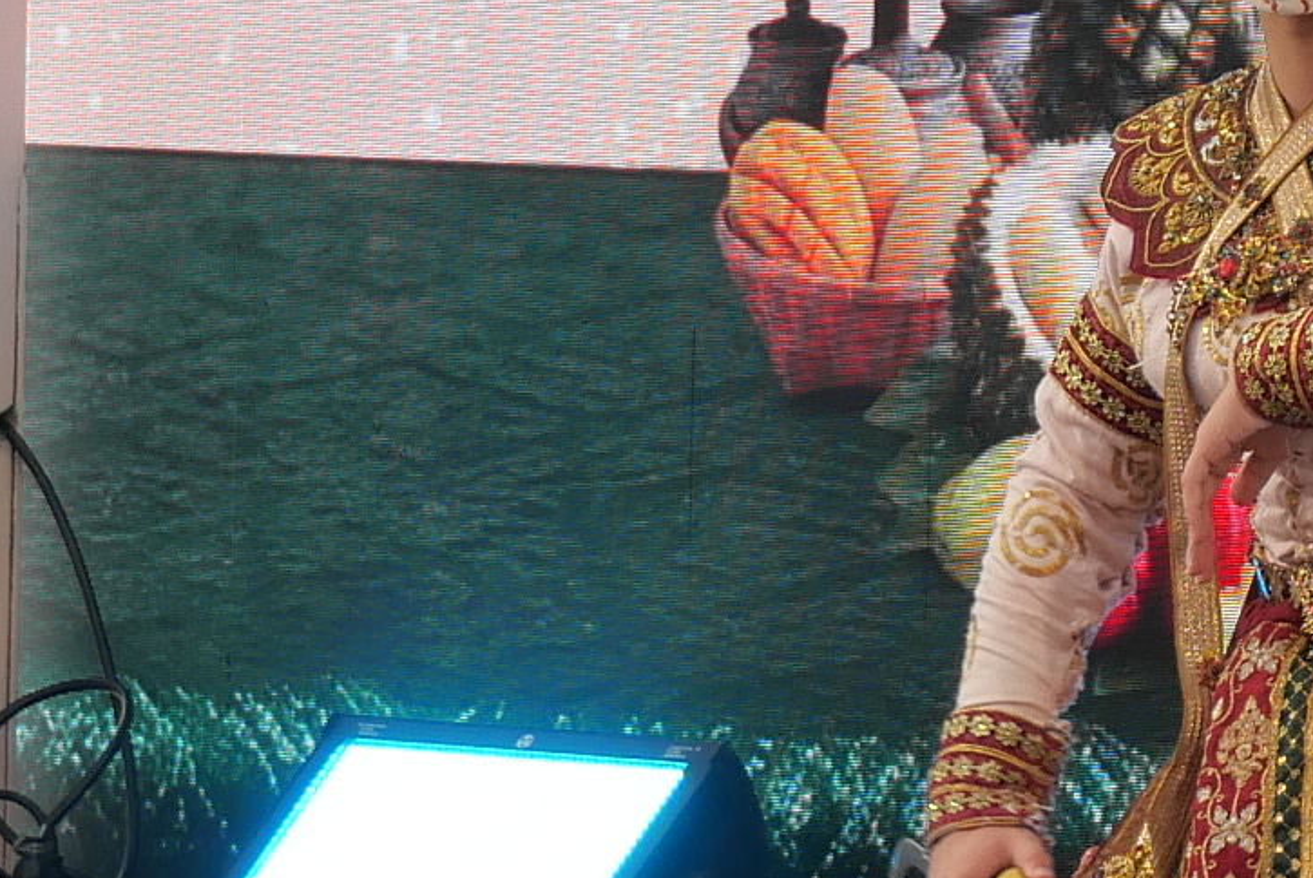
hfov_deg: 3.9
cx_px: 982
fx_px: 19240
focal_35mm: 527
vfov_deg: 2.6
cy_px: -639
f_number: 5.6
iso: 250
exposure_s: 1/100
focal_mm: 50
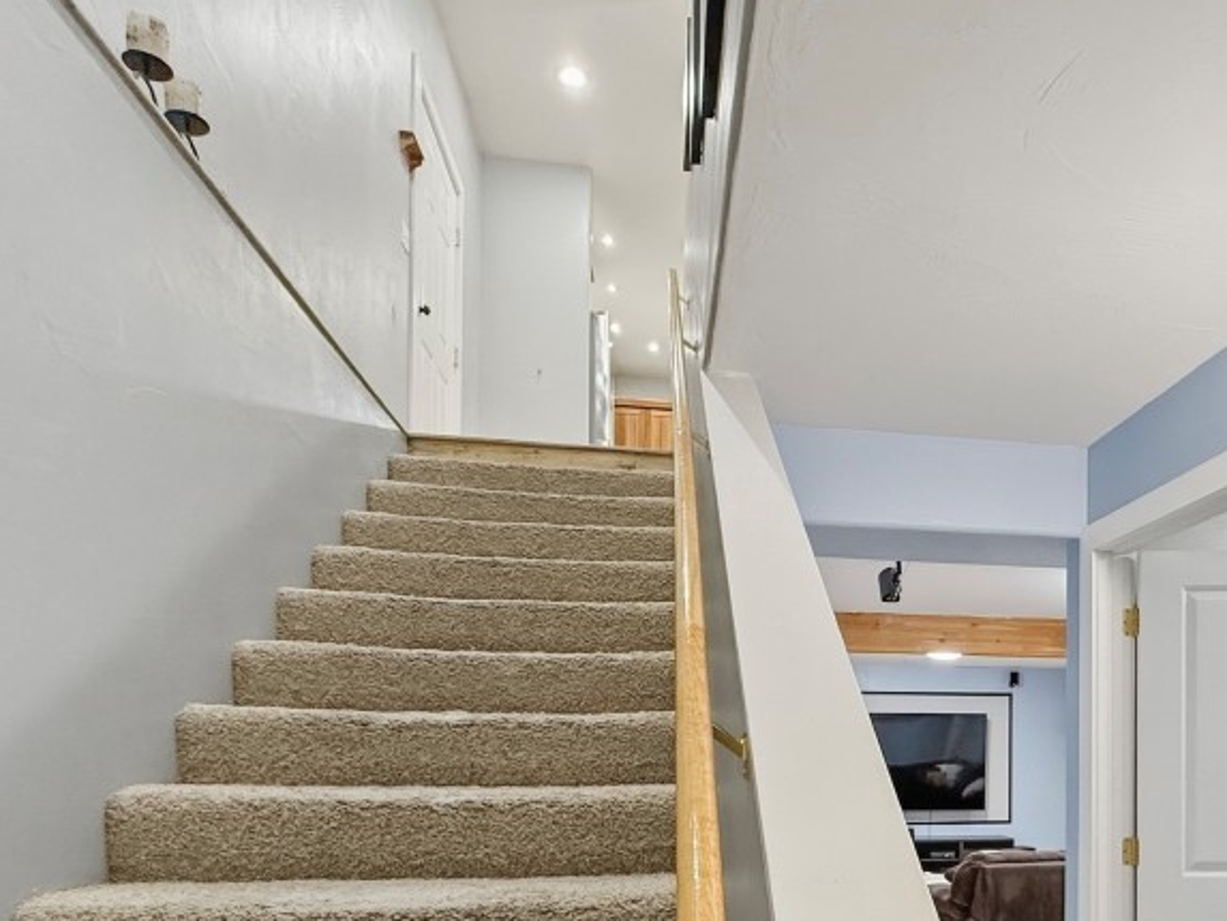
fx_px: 886
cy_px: 728
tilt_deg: +2.1
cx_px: 835
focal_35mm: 25
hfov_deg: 67.1
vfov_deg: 51.7
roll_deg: -0.7
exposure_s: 1/60
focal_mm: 2.2
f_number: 2.2
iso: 500
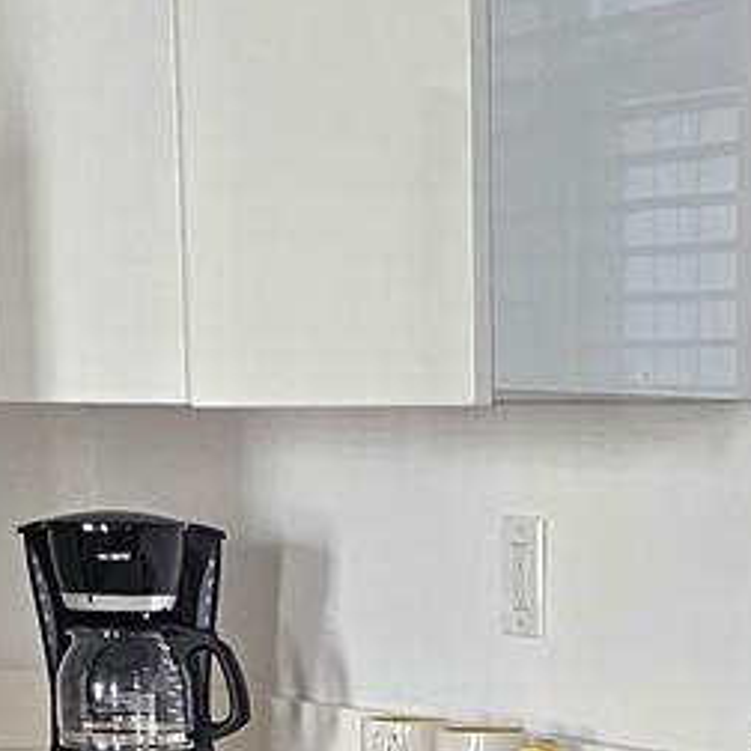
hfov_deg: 13.2
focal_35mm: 129
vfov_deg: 12.6
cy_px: 1231
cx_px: 843
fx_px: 3166
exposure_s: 1/180
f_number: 1.7
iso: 250
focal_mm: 6.3
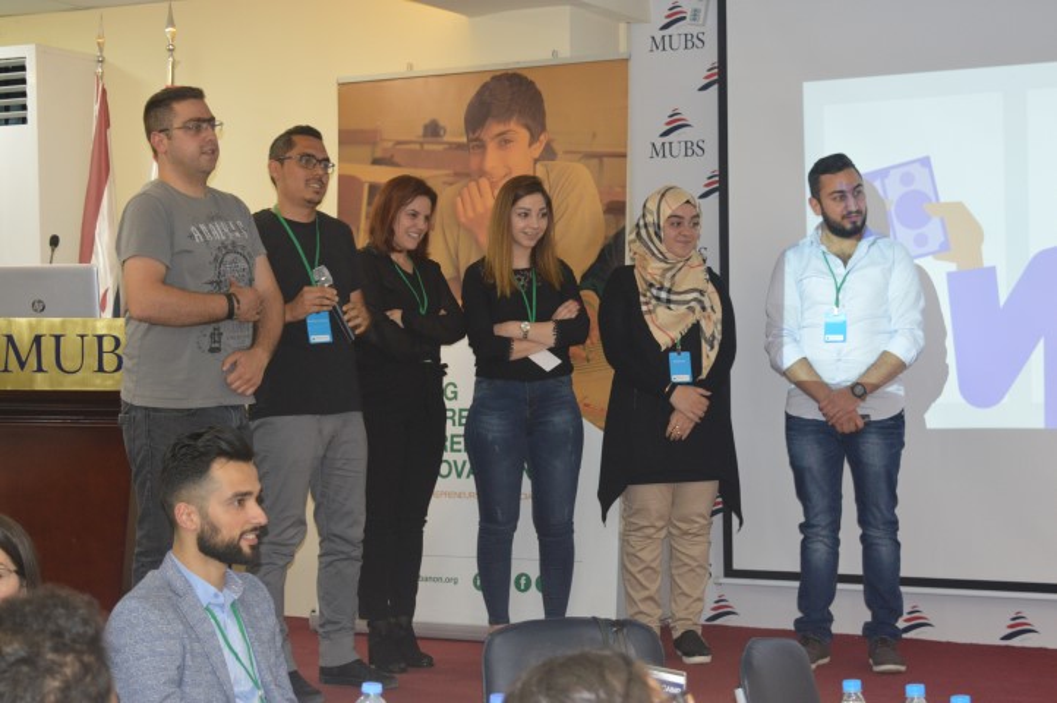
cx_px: 528
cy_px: 352
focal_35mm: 69
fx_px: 2024
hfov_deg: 29.3
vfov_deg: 19.7
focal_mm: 46
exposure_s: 1/60
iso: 1250
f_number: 5
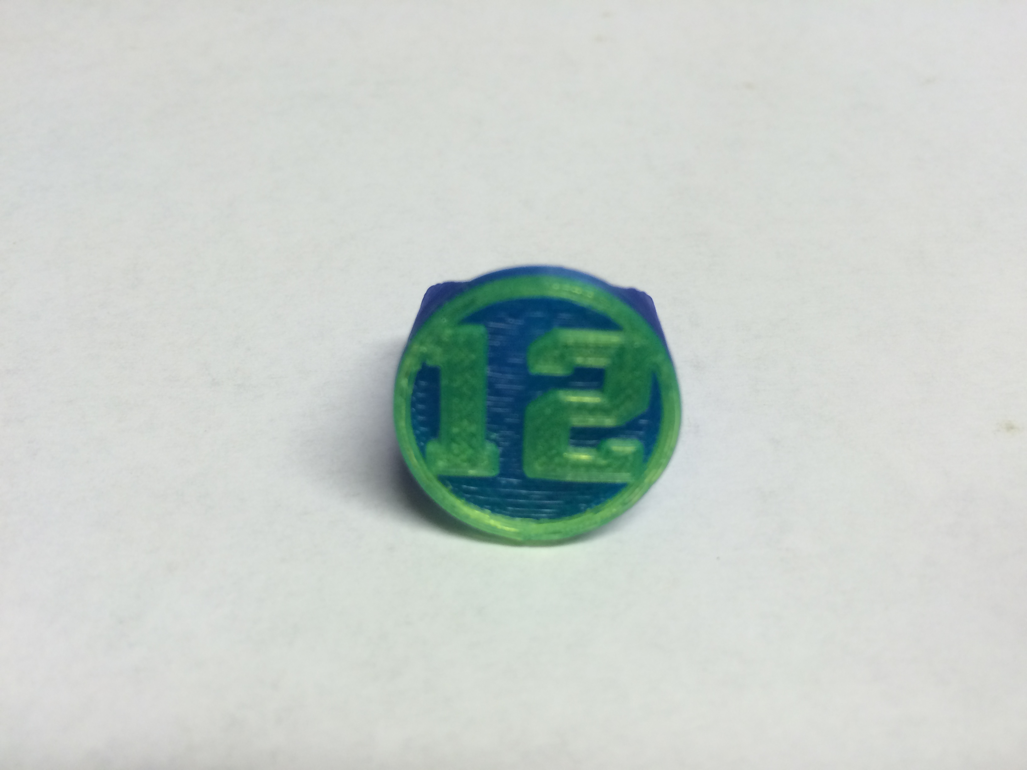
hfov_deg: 61.7
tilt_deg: -47.0
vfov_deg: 48.2
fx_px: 860
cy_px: 385
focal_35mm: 29
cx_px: 514
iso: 32
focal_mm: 4.15
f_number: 2.2
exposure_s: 1/30
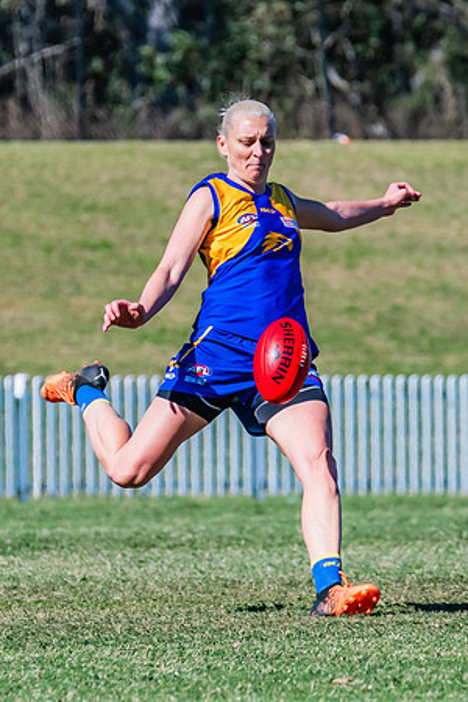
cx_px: 228
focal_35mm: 679
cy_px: 378
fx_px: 13236
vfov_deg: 3.0
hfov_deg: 2.0
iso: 640
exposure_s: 1/1250
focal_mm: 330
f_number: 10
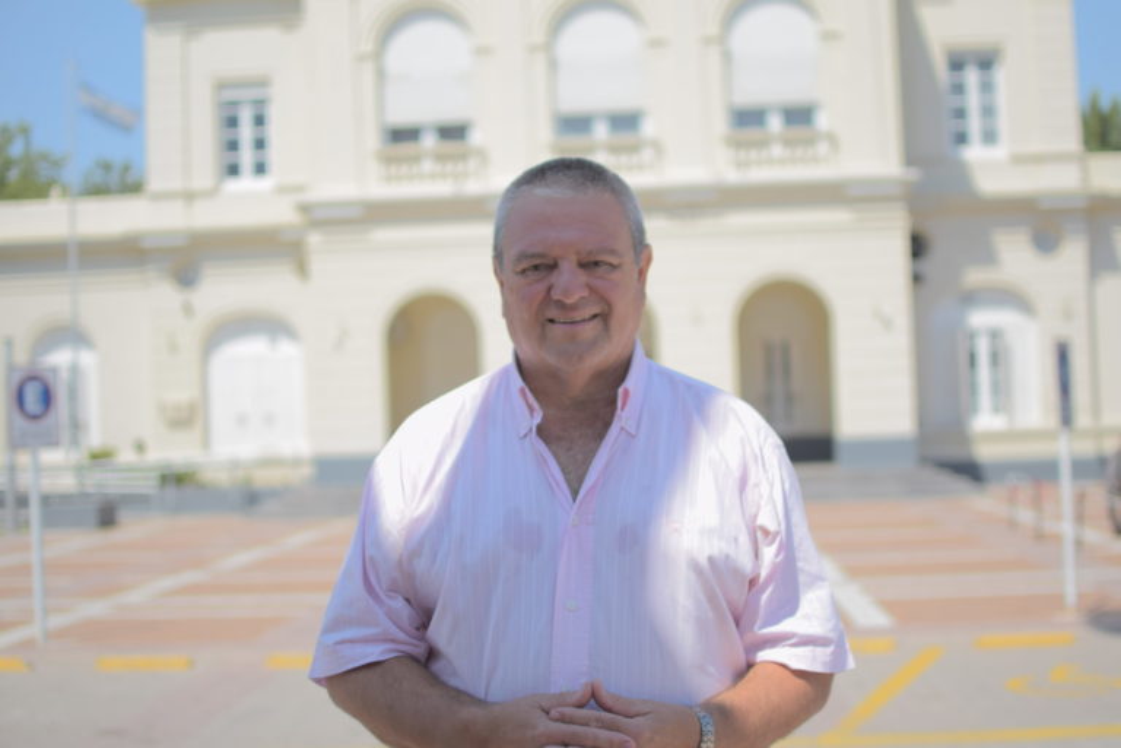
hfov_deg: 37.9
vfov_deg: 25.8
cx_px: 560
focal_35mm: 52
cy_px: 374
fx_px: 1635
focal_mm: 35
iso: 100
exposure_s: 1/3200
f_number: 1.8
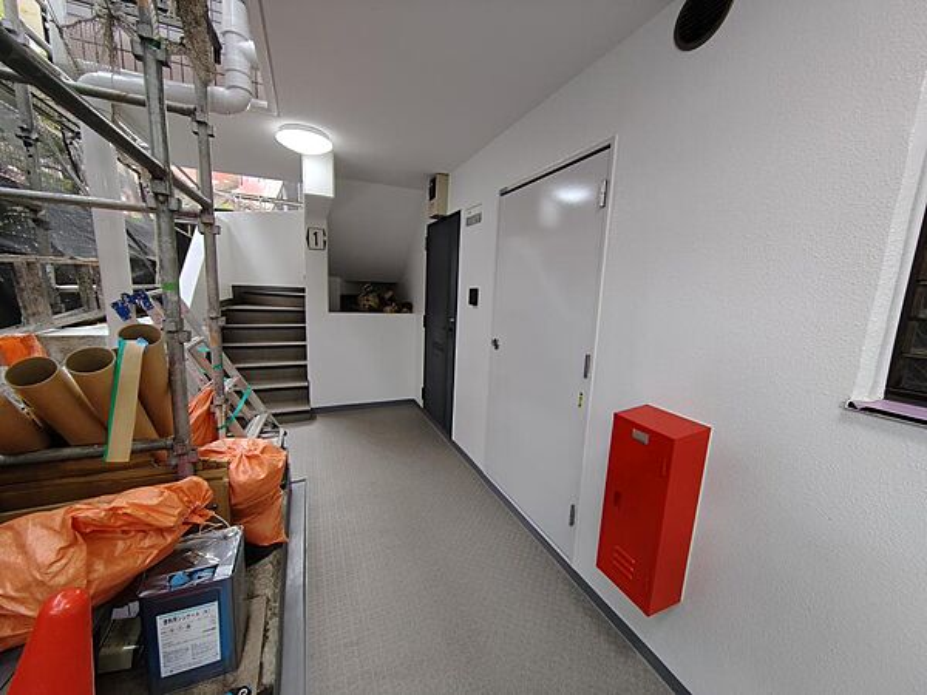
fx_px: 348
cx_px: 464
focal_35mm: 13
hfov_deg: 106.2
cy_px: 348
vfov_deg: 89.9
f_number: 2.2
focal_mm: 2.16
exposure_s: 1/50
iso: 264
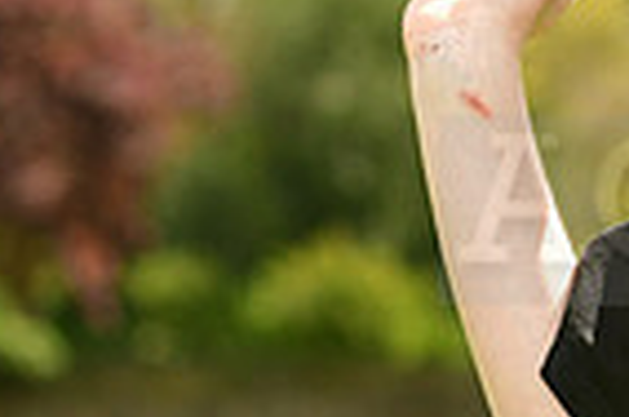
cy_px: 175
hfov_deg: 3.4
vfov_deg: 2.3
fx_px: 10495
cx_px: 1183
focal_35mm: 602
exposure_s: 1/640
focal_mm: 98
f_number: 5
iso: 200
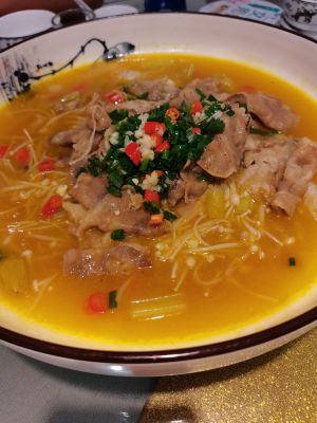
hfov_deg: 53.1
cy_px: 212
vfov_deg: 67.3
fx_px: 317
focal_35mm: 26
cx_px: 158
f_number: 1.8
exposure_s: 1/100
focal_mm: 5.58
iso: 160
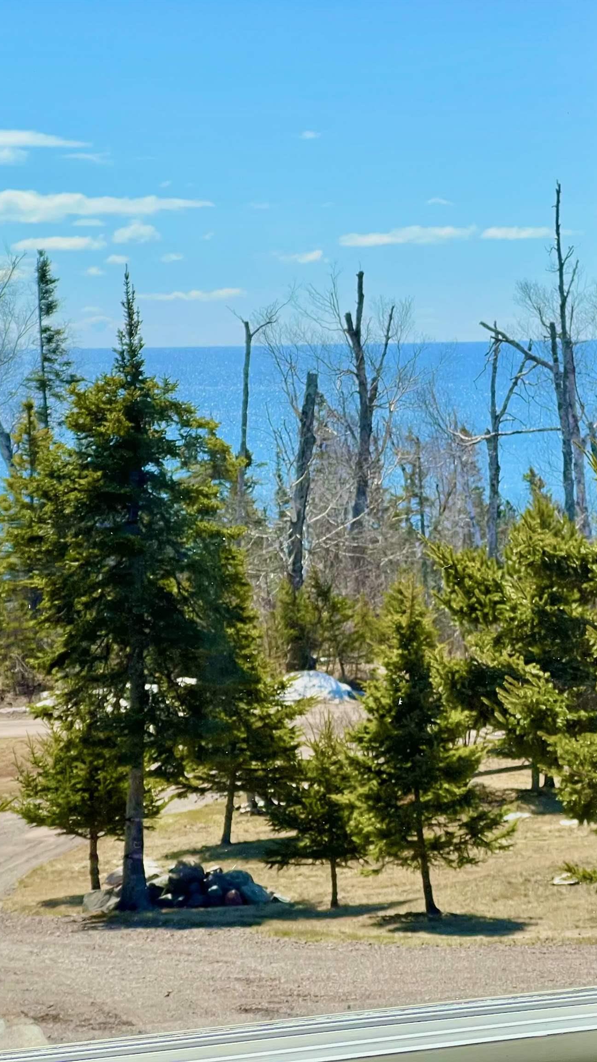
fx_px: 3153
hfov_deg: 10.7
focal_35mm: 112
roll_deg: +0.5
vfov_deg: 19.1
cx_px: 616
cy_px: 531
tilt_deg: -4.5
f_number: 2.8
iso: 32
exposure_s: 1/622
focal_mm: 9
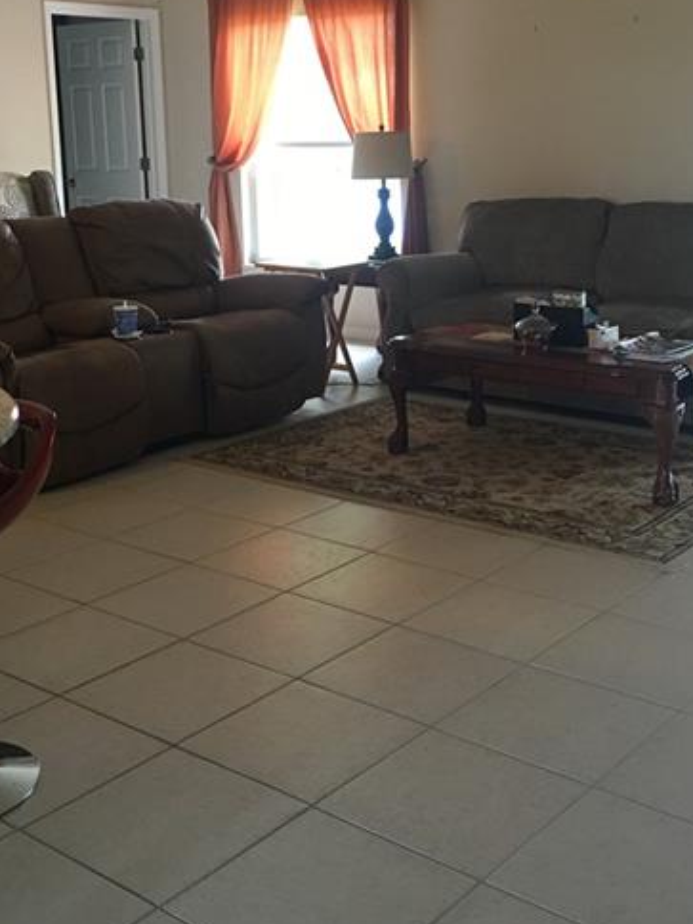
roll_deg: +0.7
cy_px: 370
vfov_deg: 41.1
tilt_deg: -11.3
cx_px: 351
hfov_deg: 31.5
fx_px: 1228
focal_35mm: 46
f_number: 2.2
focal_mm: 4.15
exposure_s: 1/15
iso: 64
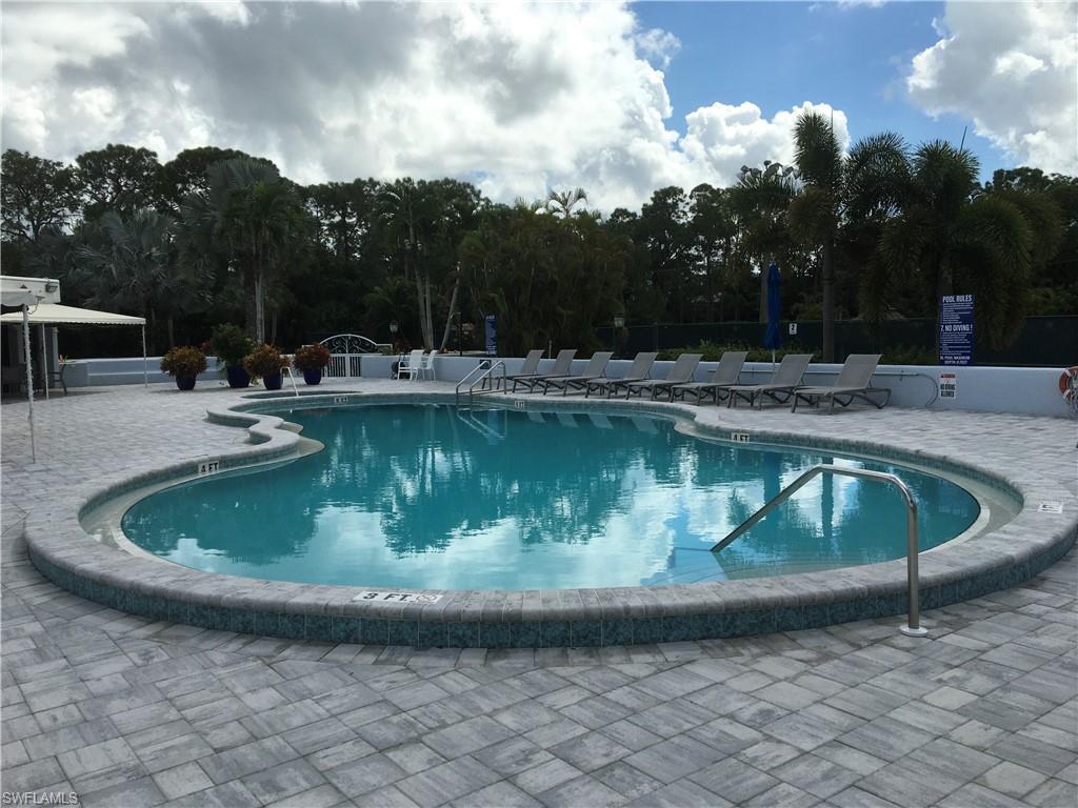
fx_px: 903
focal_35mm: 29
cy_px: 404
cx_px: 539
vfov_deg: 48.2
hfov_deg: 61.7
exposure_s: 1/3344
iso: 25
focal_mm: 4.15
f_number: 2.2
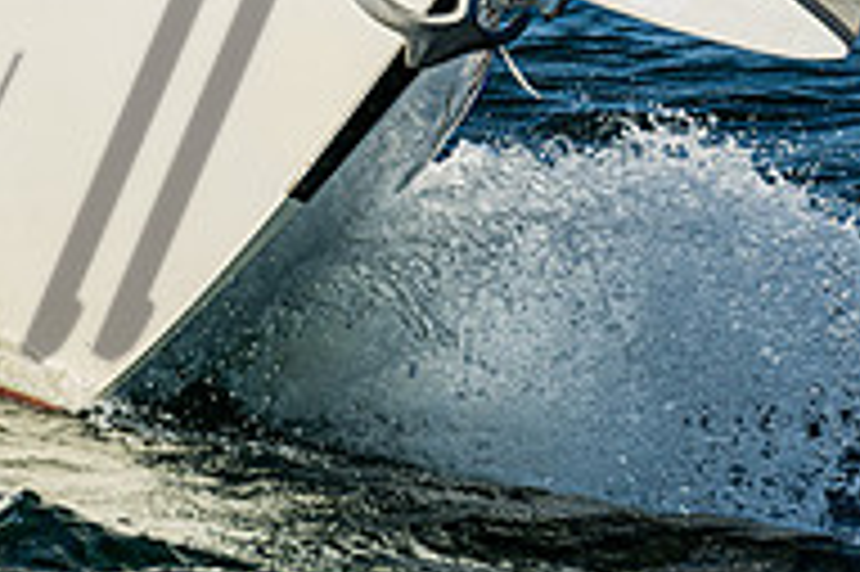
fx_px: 9094
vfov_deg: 3.6
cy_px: -332
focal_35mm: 381
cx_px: -219
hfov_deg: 5.4
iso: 100
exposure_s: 1/640
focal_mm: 115
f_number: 6.3
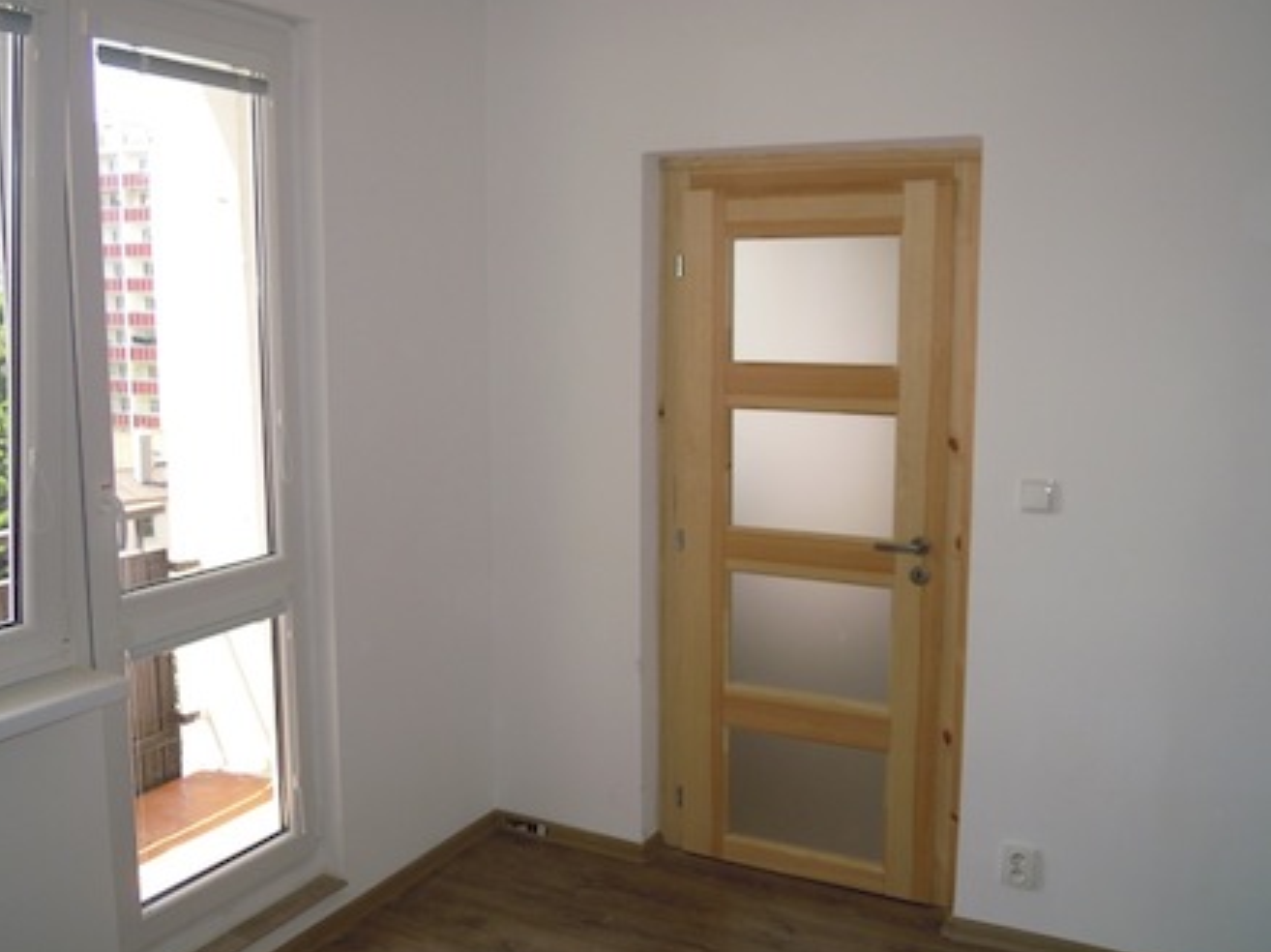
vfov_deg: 44.1
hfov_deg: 56.8
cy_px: 466
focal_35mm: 32
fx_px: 1174
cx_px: 656
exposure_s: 1/200
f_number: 2.7
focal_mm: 5
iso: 100
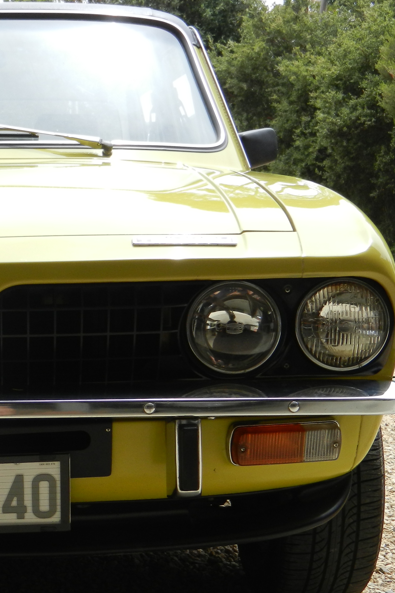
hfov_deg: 19.5
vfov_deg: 30.0
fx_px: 1103
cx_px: -32
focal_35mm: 67
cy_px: 361
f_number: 4
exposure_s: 1/640
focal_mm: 6.9
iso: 160
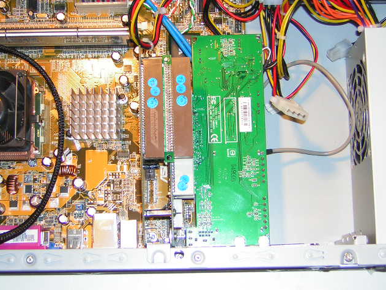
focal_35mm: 75
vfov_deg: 19.7
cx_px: 191
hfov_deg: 26.0
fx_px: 837
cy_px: 146
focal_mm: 9.6
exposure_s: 1/60.1
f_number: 3.8
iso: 50
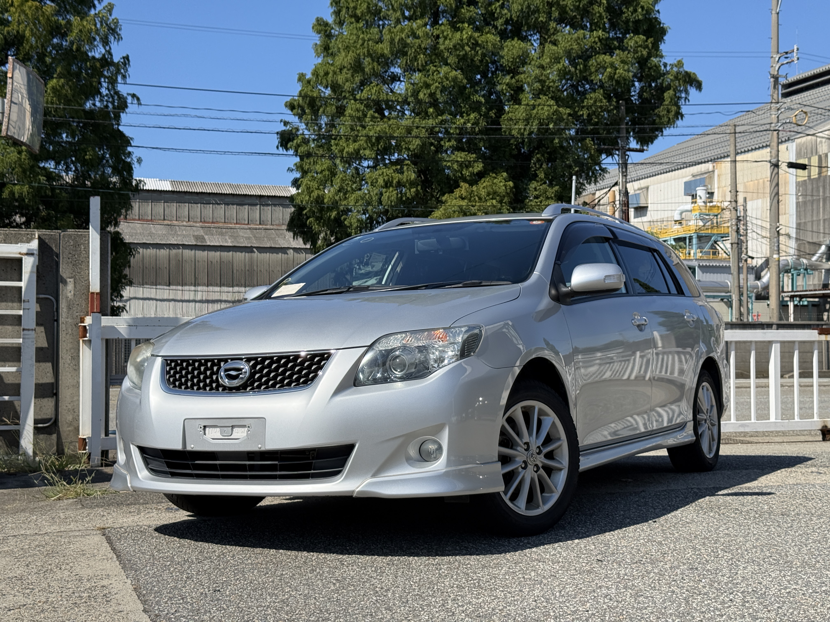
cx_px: 415
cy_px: 311
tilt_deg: +1.8
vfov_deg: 30.3
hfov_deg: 39.7
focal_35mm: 48
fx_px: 1151
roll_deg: +0.2
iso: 80
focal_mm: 6.76
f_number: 1.78
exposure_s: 1/6024
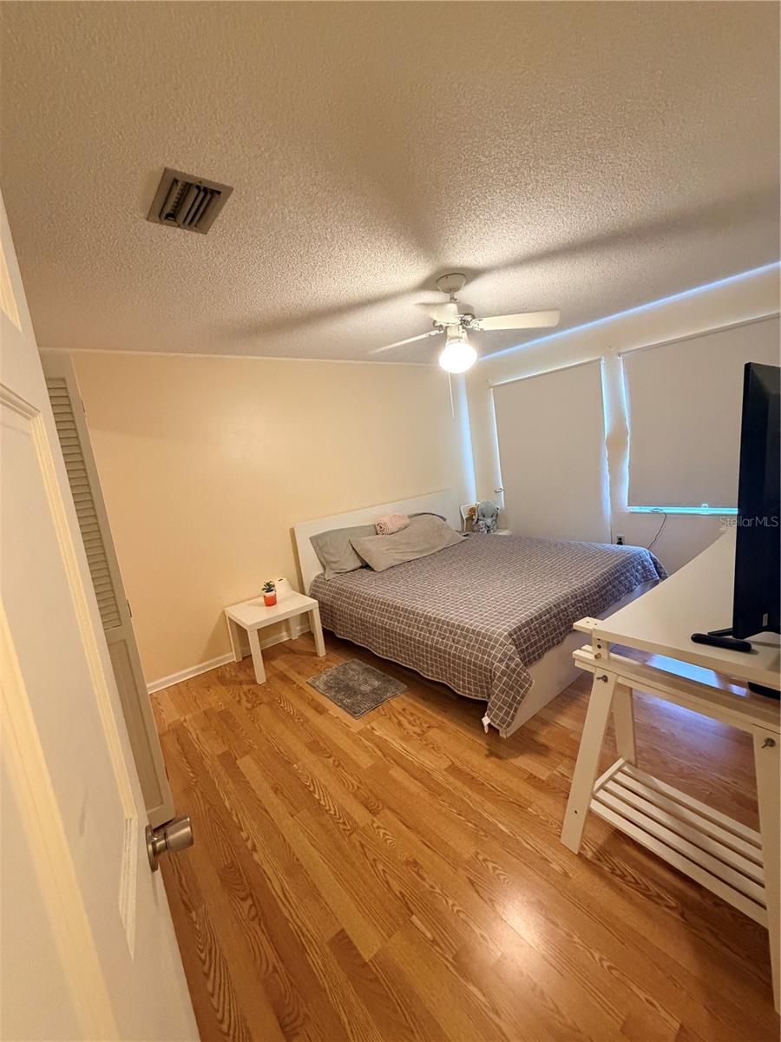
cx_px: 390
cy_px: 521
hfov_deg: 85.7
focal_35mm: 14
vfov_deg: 102.1
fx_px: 421
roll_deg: +7.0
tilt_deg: -9.2
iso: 640
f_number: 2.2
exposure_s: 1/60
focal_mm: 2.22
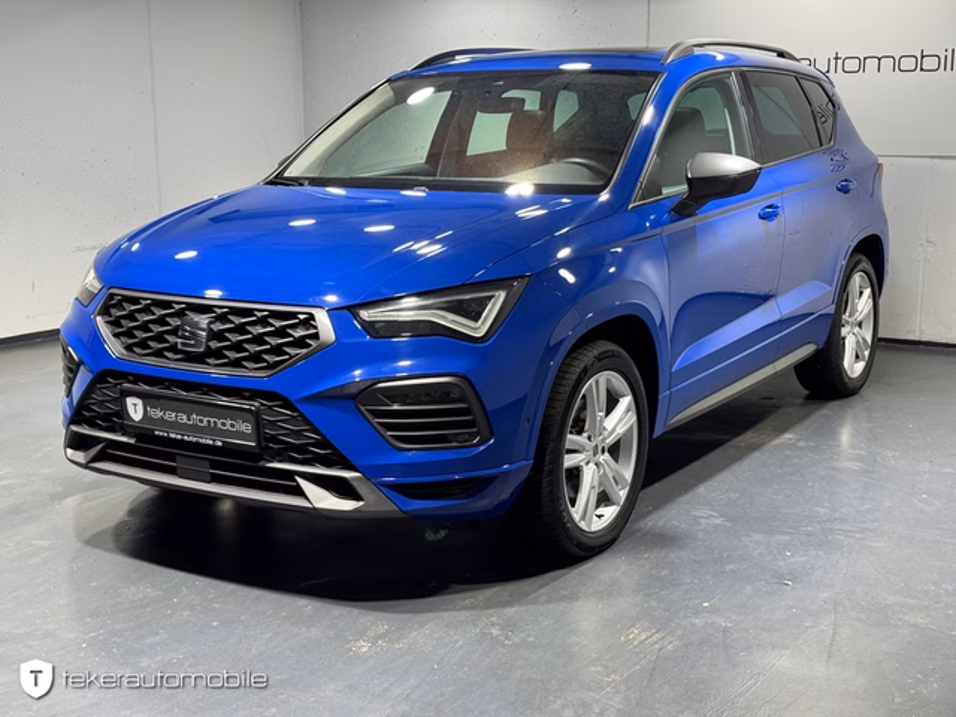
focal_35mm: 48
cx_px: 478
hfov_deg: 39.7
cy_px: 358
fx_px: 1326
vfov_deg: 30.3
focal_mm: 6.76
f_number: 1.78
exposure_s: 1/50
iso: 100
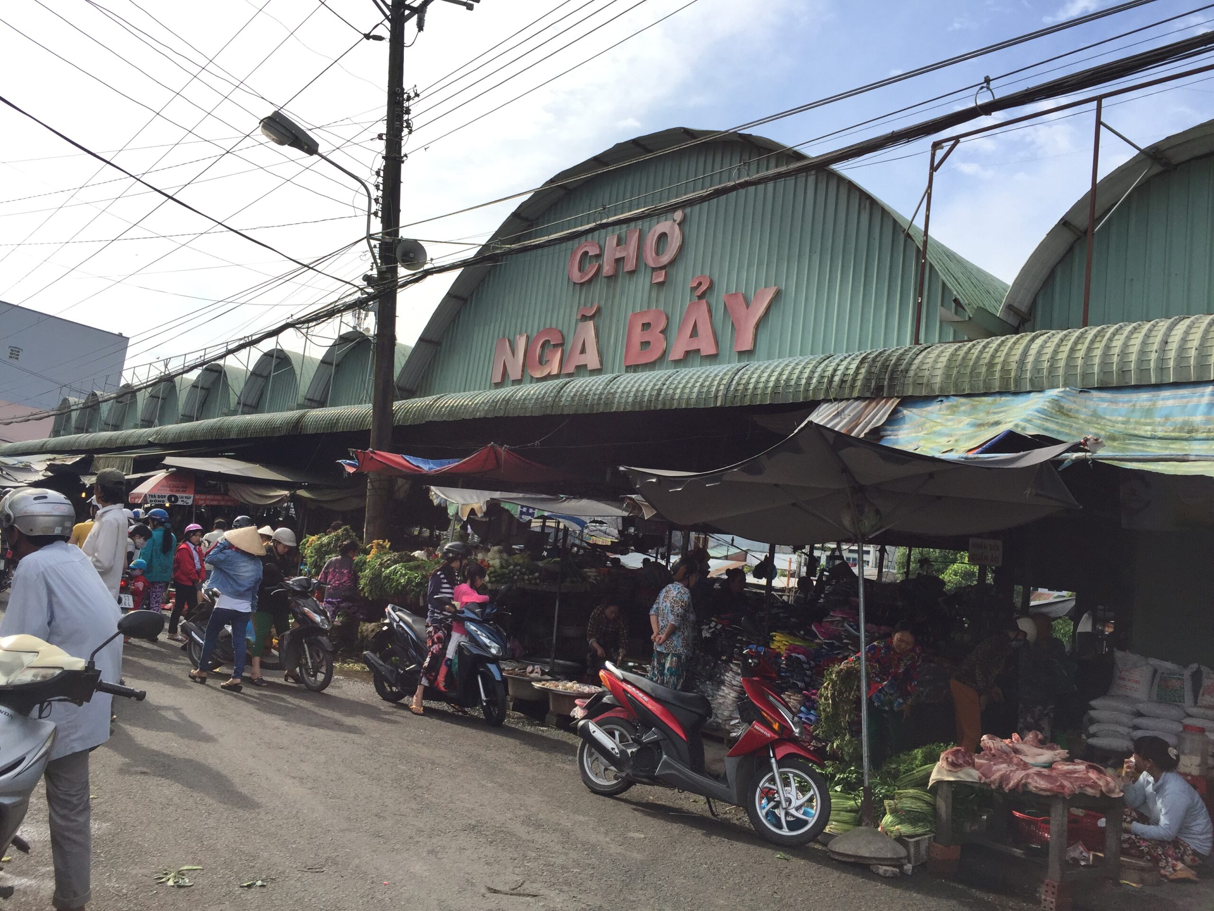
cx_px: 607
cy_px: 456
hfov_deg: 61.7
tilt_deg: +5.2
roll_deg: -8.1
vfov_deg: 48.2
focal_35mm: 29
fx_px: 1017
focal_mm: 4.15
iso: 32
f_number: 2.2
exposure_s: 1/1647
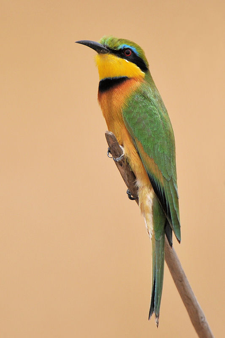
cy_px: 169
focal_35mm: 1050
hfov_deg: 1.3
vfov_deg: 2.0
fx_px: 9847
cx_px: 112
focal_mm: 700
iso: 200
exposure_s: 1/1600
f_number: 5.6
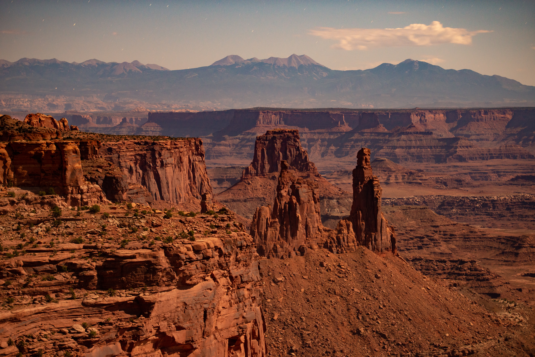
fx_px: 1457
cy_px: 178
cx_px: 268
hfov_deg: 20.8
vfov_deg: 14.0
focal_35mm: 98
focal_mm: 98
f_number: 2.8
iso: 1250
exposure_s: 20
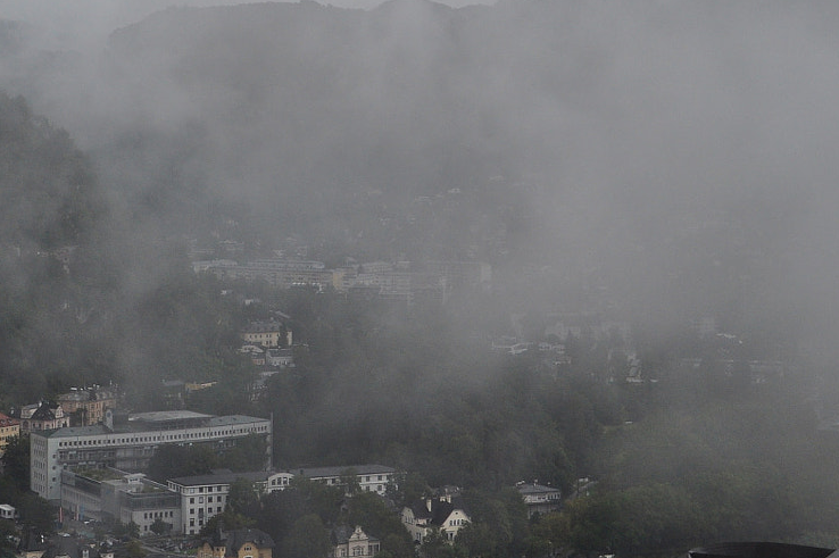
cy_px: 234
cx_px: 306
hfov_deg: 19.6
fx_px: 2422
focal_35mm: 104
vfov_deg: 13.1
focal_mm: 32
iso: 280
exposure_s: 1/60
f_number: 8
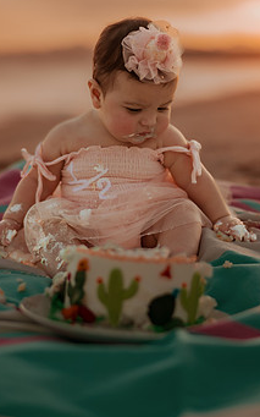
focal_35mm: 78
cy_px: 172
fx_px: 885
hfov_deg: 16.7
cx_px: 135
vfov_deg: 26.4
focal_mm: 58
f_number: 1.8
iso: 100
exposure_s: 1/1000
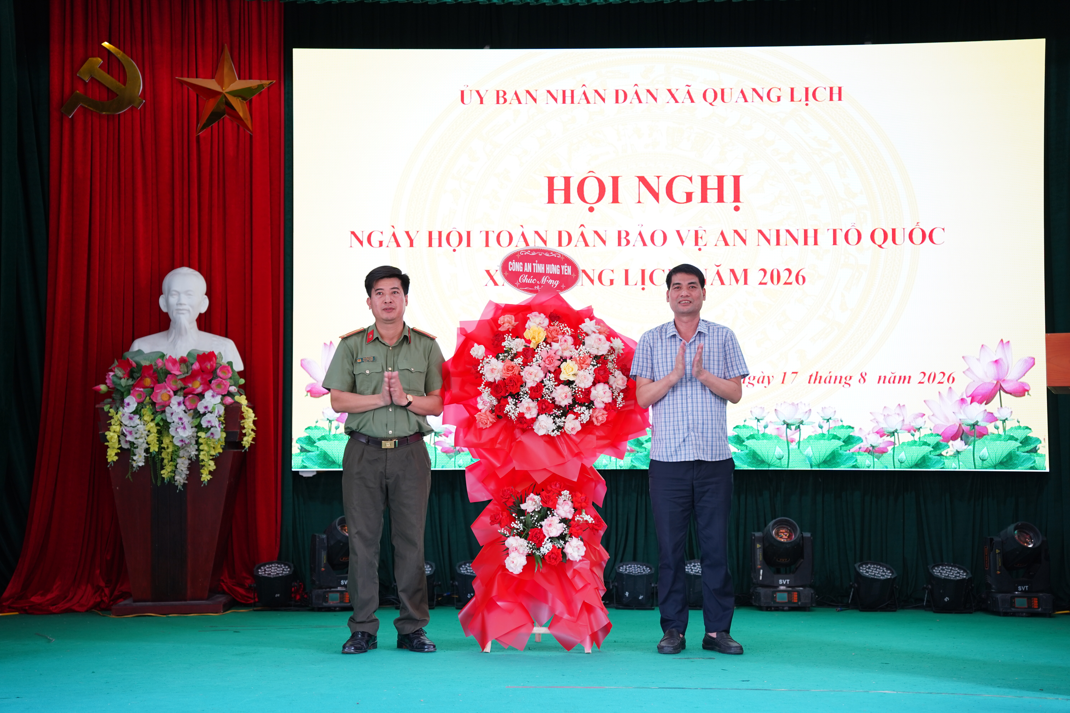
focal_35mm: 59
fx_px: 1748
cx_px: 535
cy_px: 356
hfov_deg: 34.0
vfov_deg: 23.1
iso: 320
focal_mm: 58.8
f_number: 2.8
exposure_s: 1/60
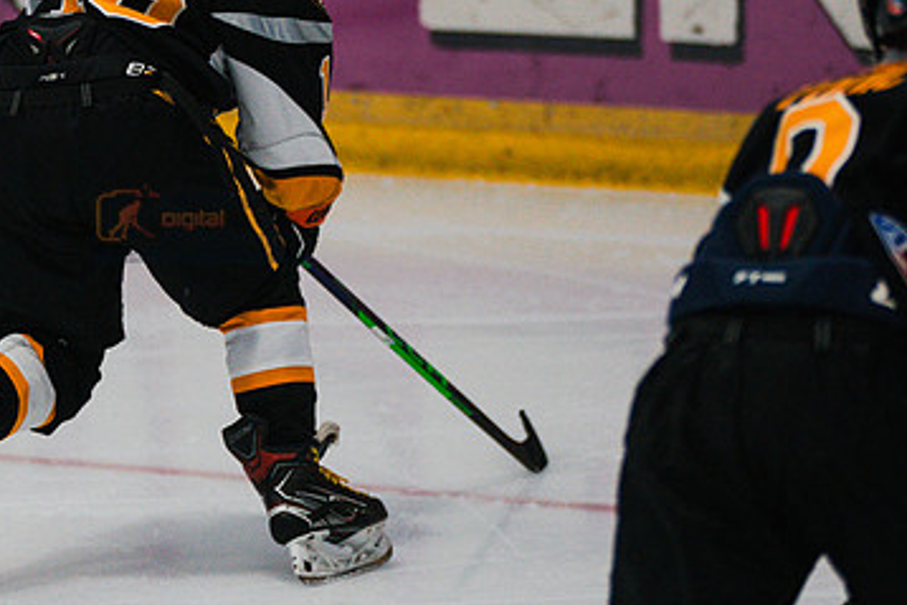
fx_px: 9224
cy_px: 47
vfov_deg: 3.8
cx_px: 205
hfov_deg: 5.6
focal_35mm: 366
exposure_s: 1/1600
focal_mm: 166
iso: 3200
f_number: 3.2
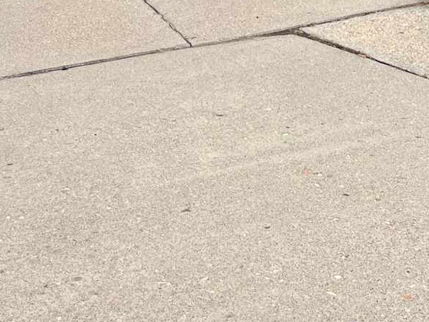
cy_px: -228
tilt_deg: -5.6
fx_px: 1115
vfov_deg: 14.7
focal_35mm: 90
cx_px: 374
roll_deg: +0.2
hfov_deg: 21.4
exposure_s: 1/2967
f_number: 1.6
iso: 50
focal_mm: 5.1
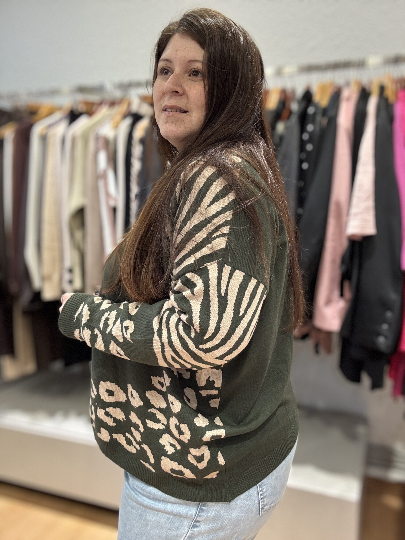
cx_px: 202
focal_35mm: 30
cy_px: 270
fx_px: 468
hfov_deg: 46.8
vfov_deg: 60.0
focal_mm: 2.69
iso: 200
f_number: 1.9
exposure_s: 1/50
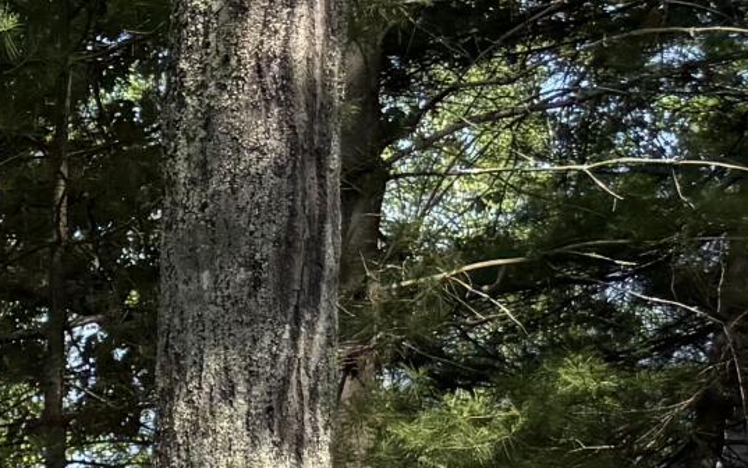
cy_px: 1054
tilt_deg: -6.0
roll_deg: -0.5
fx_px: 2896
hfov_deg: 11.8
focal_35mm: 142
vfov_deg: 8.6
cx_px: -1091
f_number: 1.78
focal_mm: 6.76
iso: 100
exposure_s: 1/2000
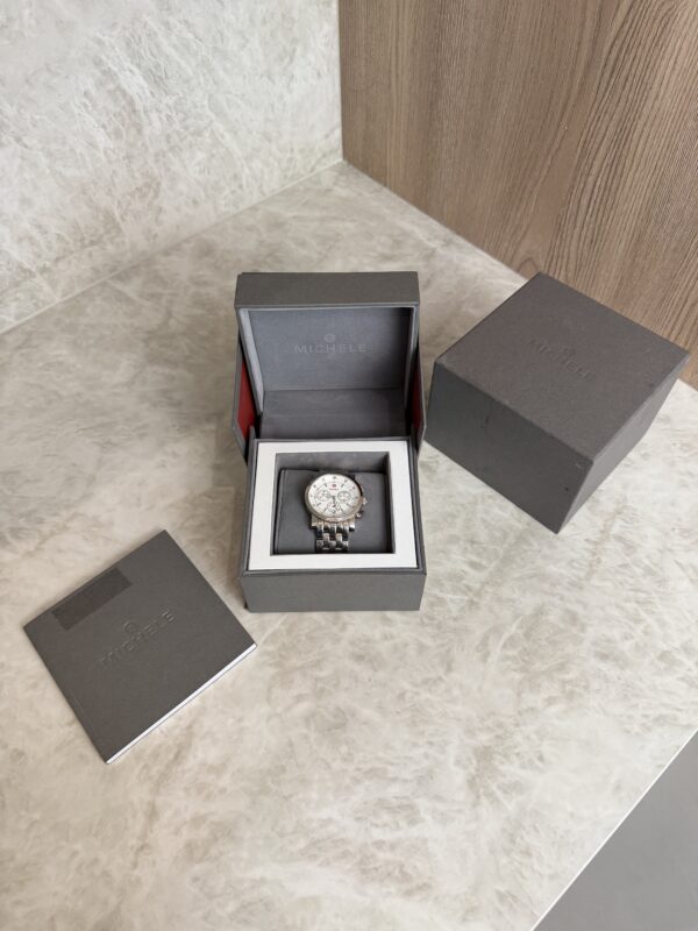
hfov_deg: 56.8
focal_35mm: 24
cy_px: 466
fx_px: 645
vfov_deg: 71.6
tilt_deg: -56.0
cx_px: 349
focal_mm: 6.76
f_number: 1.78
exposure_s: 1/120
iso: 80
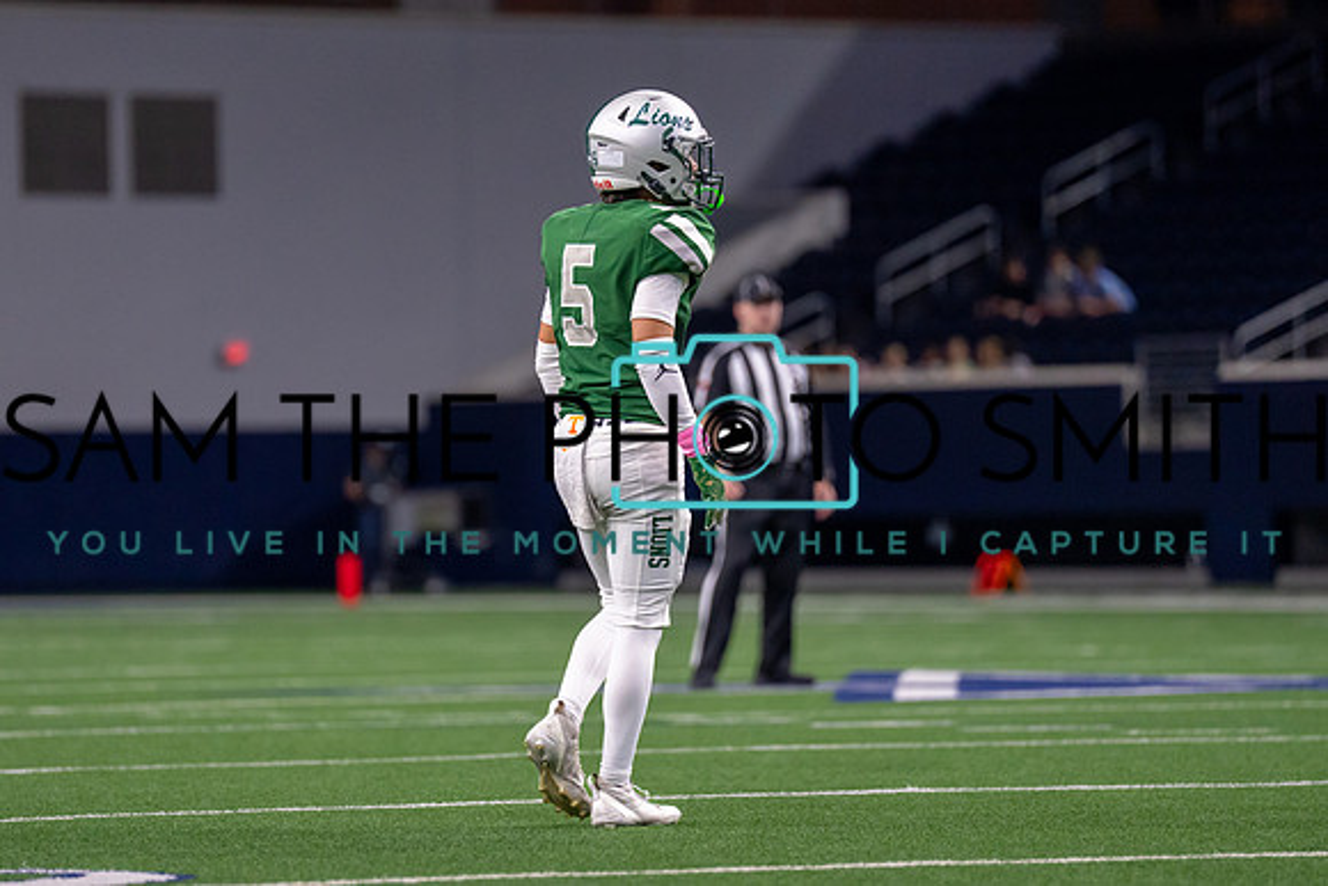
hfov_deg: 7.3
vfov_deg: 4.9
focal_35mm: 281
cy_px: 434
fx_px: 10351
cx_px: 542
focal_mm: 200
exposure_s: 1/1000
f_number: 2.8
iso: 2500
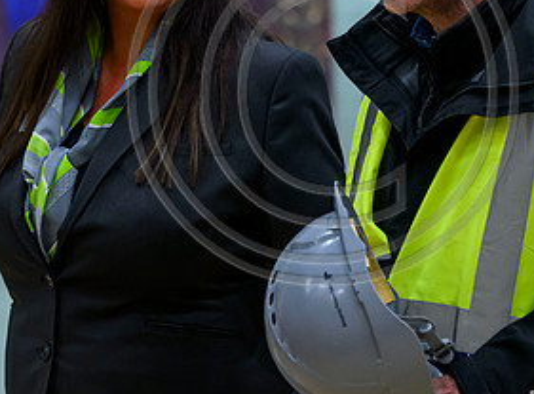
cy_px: 65
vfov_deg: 4.5
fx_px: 5012
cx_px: 230
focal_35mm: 327
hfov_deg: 6.1
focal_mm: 140
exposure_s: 1/250
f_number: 4
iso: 2500
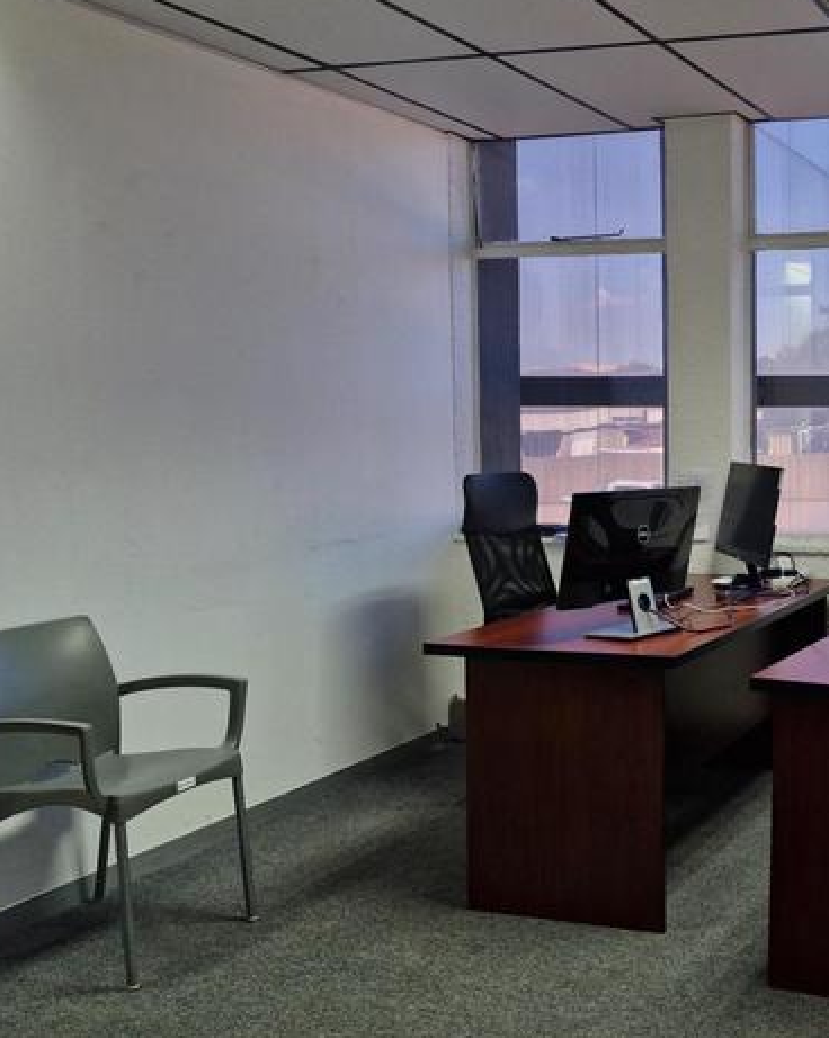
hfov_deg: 34.4
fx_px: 1198
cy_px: 516
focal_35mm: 39
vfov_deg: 46.9
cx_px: 845
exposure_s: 1/100
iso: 250
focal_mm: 5.54
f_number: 1.8
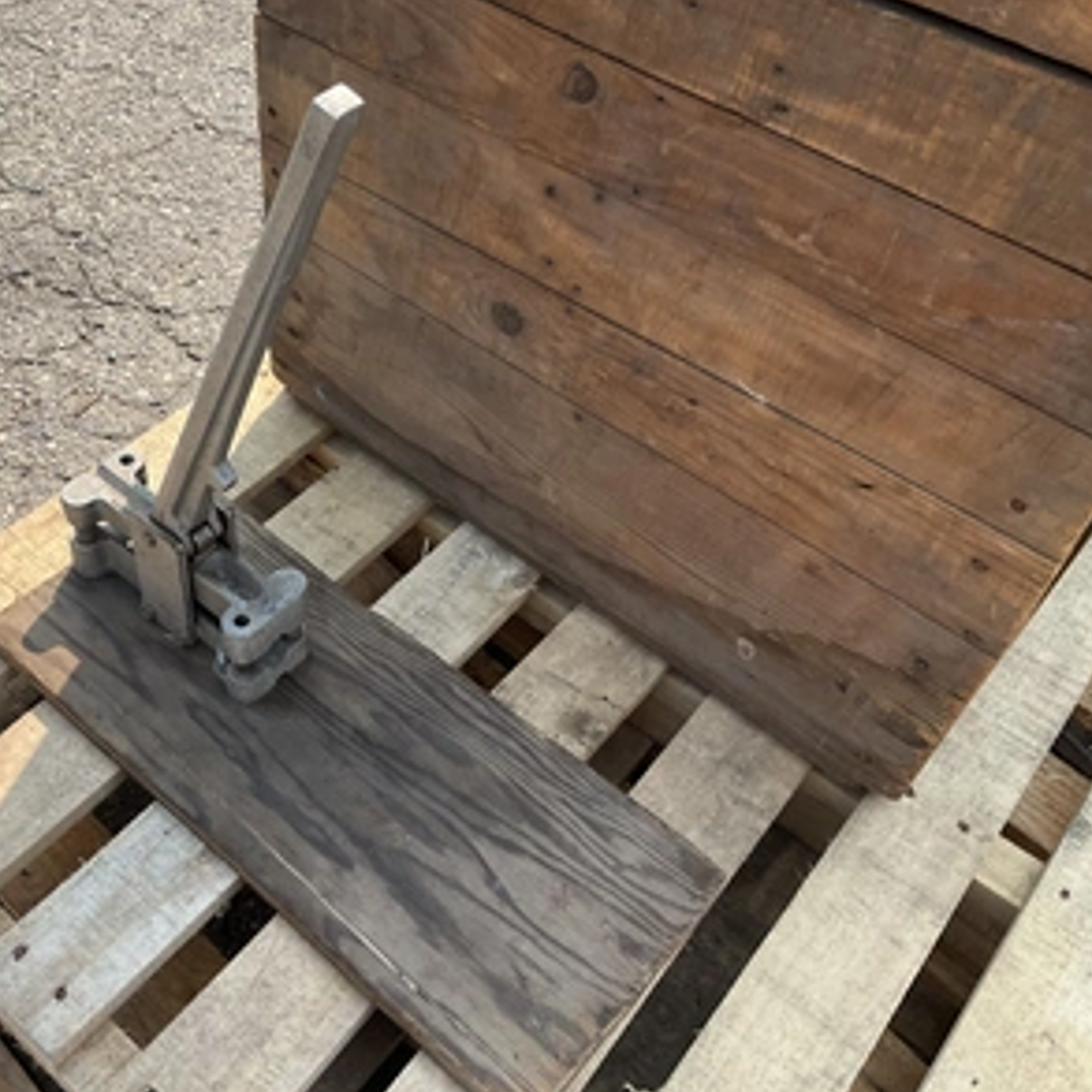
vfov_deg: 47.2
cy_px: 548
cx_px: 365
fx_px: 1249
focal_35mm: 35
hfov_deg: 46.5
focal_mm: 3
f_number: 1.8
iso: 25
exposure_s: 1/869
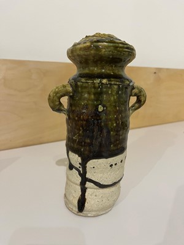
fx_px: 184
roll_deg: -1.8
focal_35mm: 26
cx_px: 92
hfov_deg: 53.1
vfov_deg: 67.3
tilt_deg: -15.3
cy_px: 122
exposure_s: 1/50
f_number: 1.6
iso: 125
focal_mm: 5.1
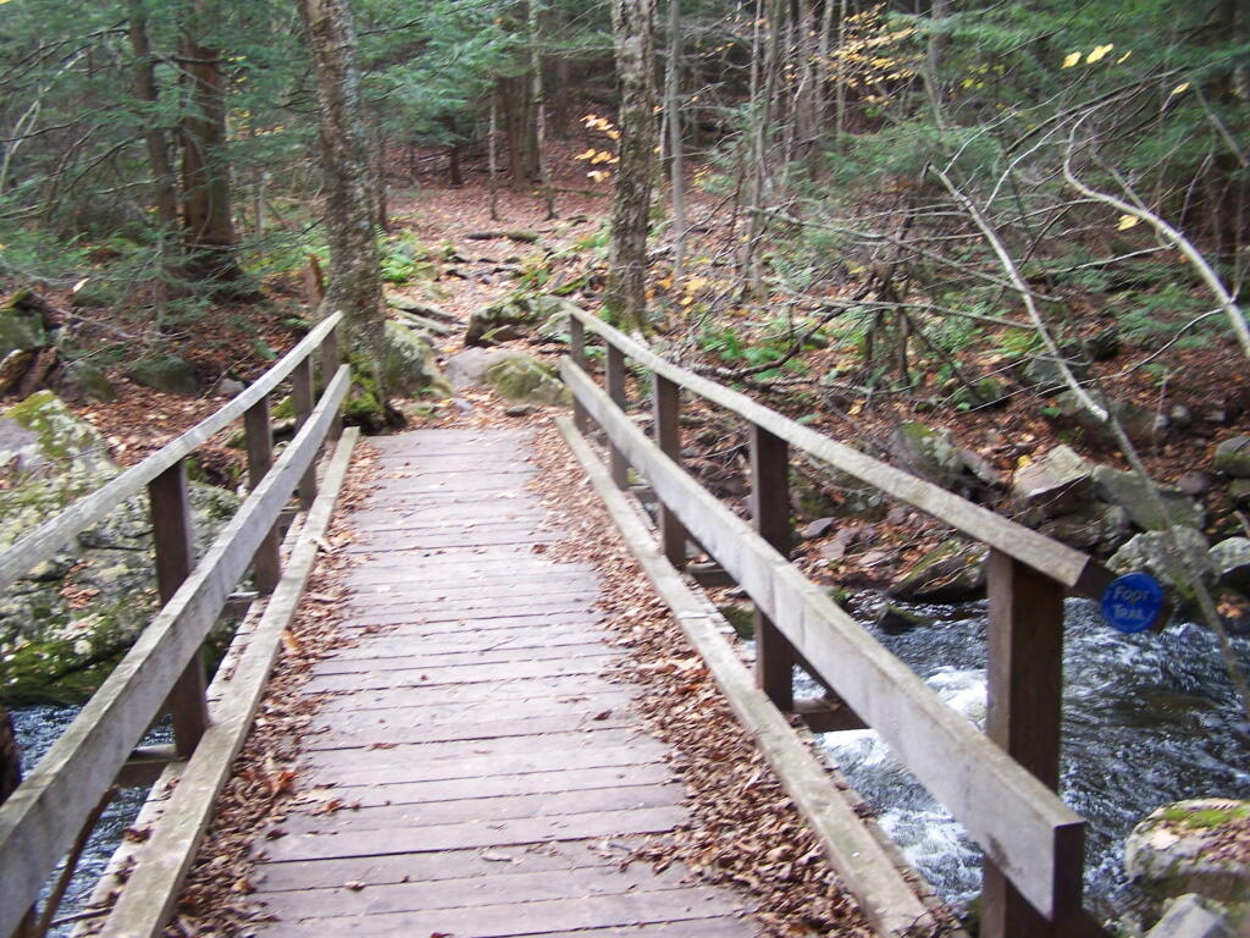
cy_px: 469
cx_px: 625
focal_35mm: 38
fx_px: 1372
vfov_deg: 37.7
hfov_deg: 49.0
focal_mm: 6.3
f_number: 2.8
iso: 80
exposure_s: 1/50
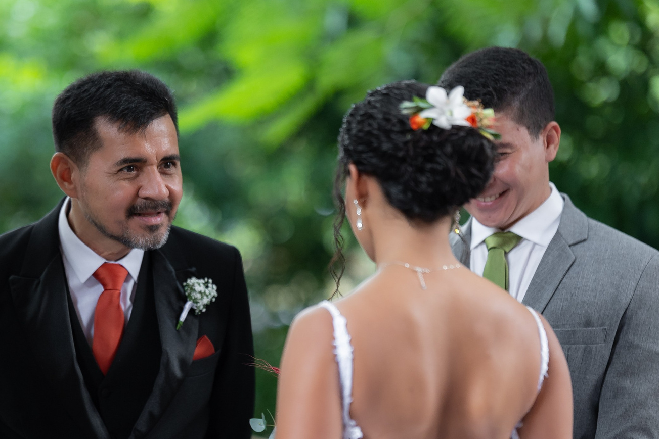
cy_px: 324
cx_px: 177
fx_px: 3057
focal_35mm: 167
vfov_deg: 8.2
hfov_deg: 12.3
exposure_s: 1/500
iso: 400
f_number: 1.4
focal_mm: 85
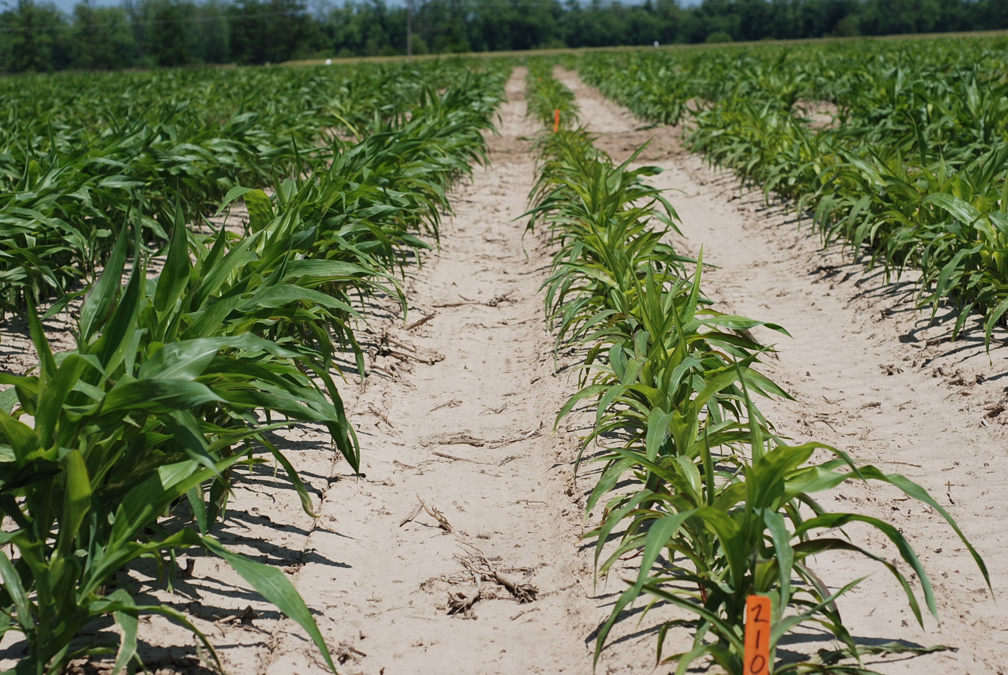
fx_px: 2523
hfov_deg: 22.6
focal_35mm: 90
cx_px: 504
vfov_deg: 15.2
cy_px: 338
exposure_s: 1/640
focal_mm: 60
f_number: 6.3
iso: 100
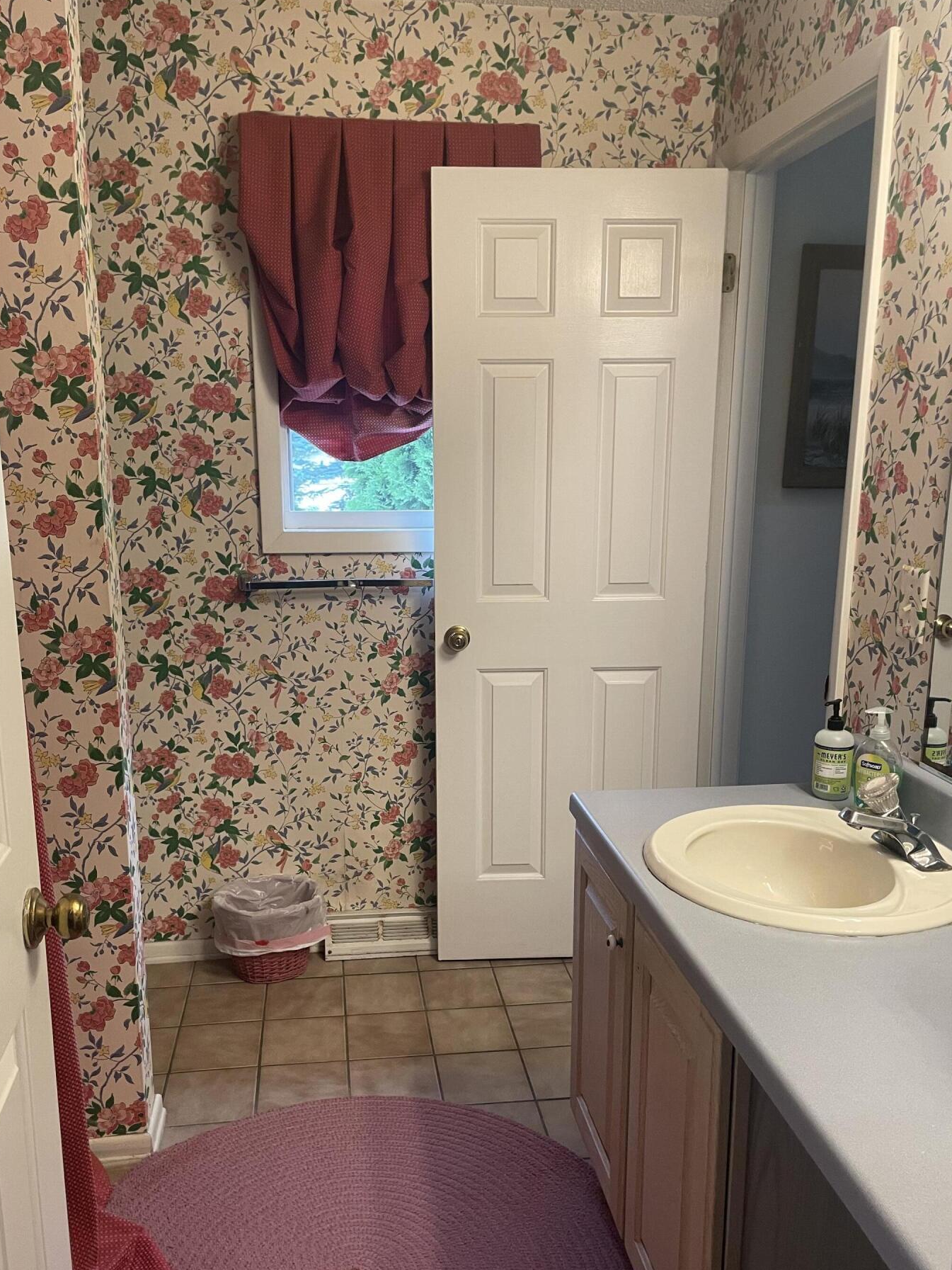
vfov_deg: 61.5
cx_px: 452
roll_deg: +0.2
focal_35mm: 29
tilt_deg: -13.4
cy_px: 699
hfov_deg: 48.2
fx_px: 1063
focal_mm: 4.2
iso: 125
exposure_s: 1/60
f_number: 1.6
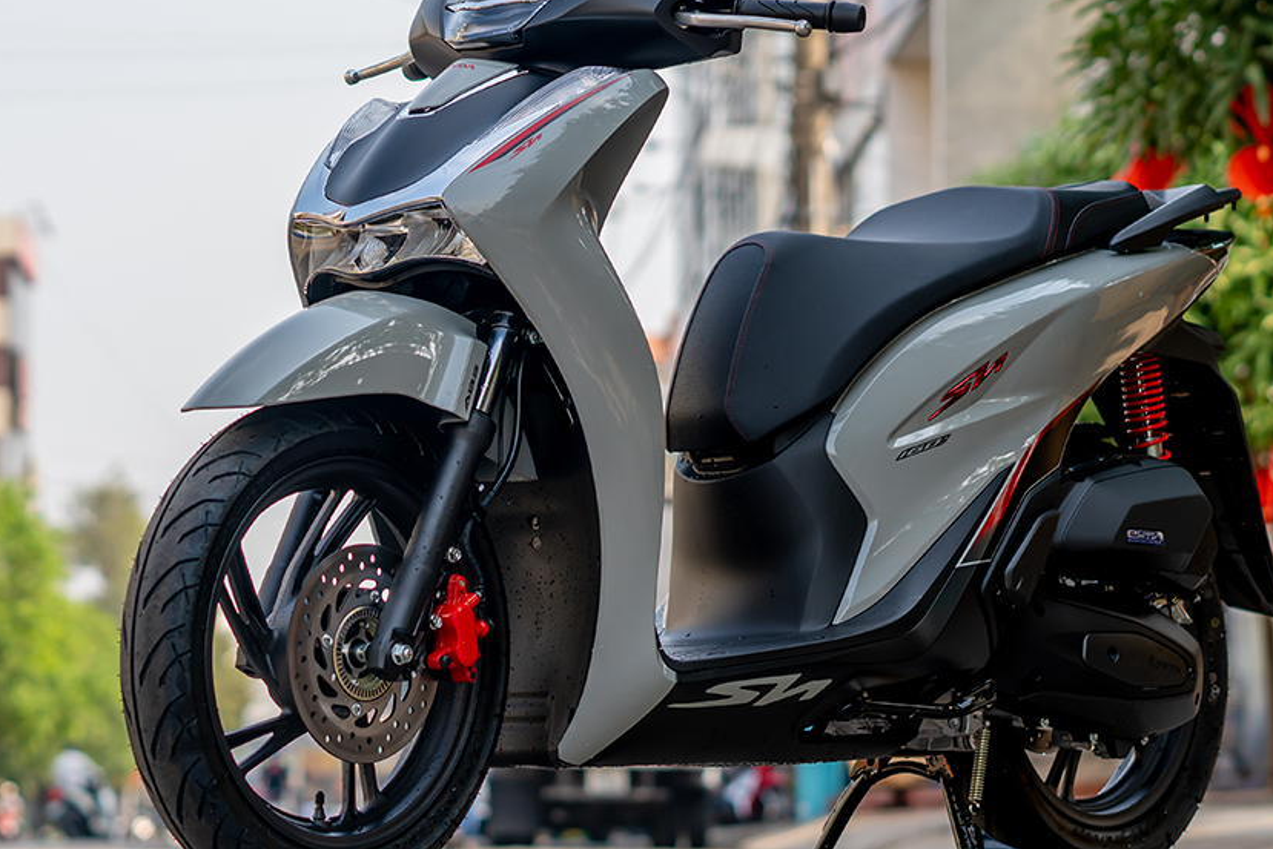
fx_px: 4385
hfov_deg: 16.5
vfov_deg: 11.1
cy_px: 309
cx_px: 620
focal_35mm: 124
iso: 100
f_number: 2
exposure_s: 1/1250
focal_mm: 50
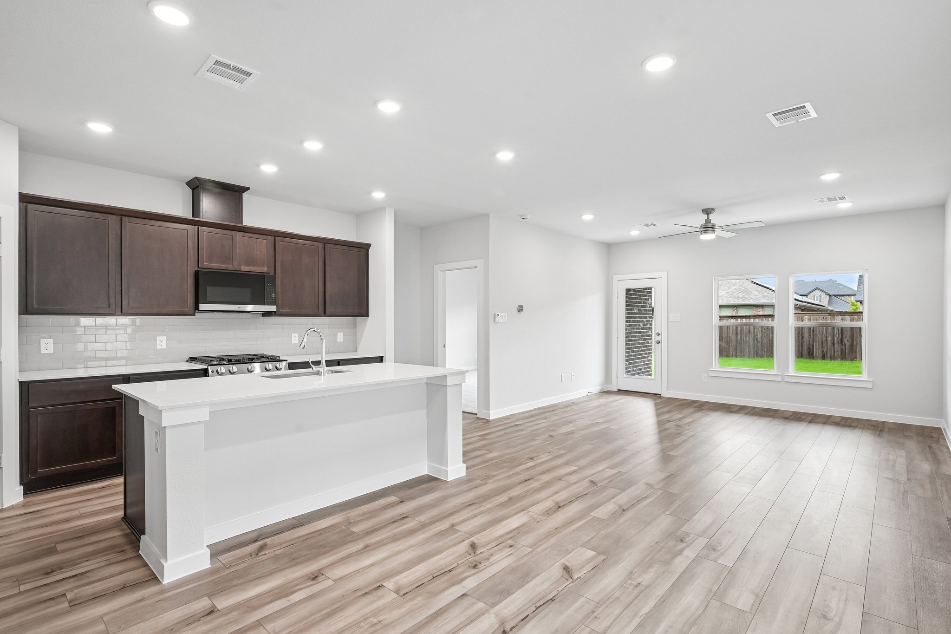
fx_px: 449
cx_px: 476
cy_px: 317
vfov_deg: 70.4
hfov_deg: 93.3
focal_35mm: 17
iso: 400
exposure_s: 1/25
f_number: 8
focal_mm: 17
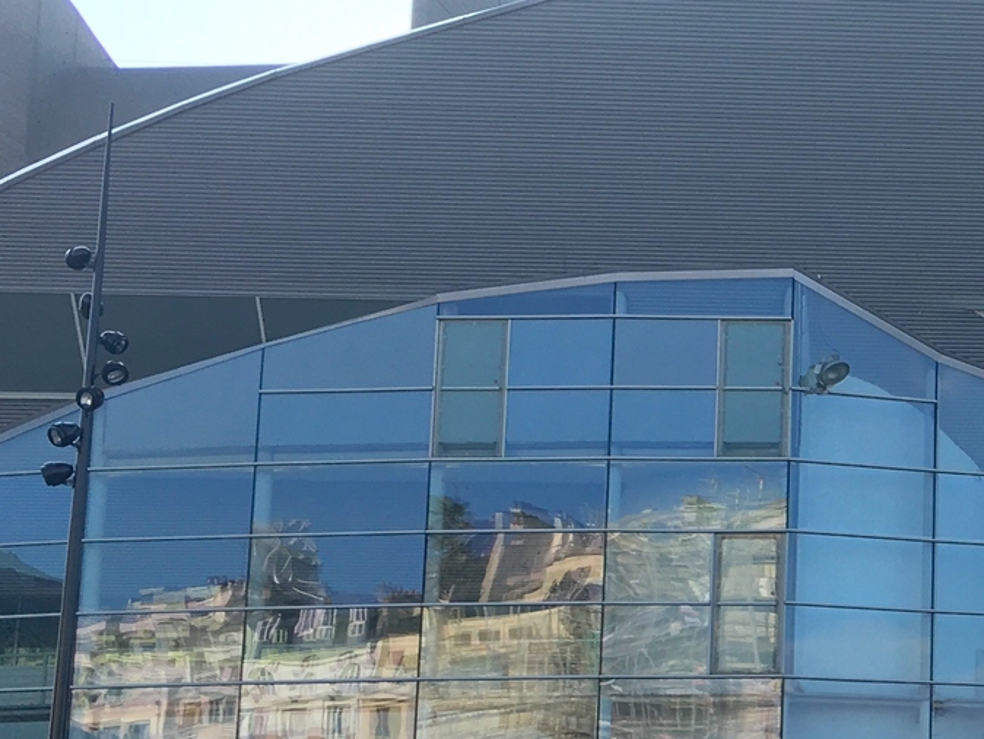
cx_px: 1299
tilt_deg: +11.1
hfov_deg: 20.6
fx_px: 2446
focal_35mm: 86
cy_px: 524
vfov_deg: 17.1
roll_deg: +0.7
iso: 25
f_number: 2.2
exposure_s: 1/605
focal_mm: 4.15
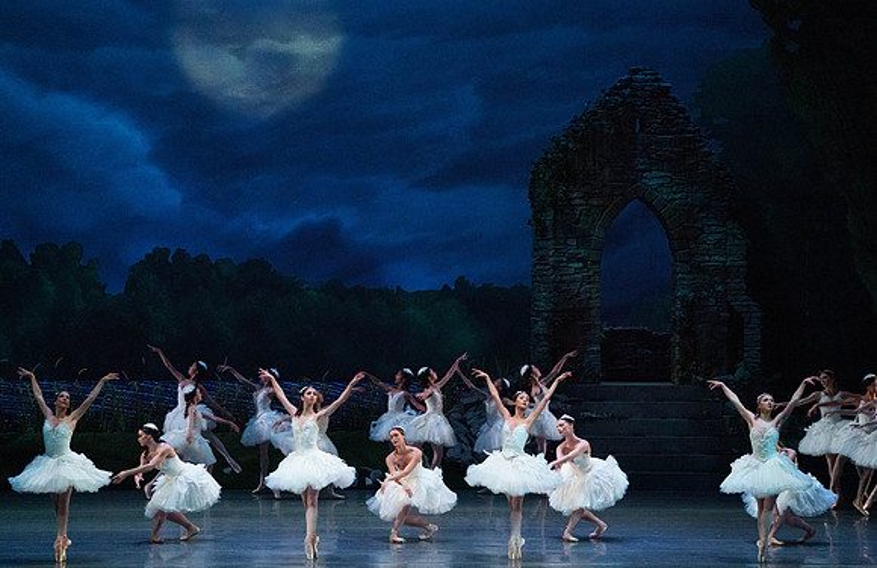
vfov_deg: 9.4
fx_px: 3462
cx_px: 439
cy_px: 288
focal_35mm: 143
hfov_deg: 14.4
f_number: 5.6
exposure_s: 1/250
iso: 8000
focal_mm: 141
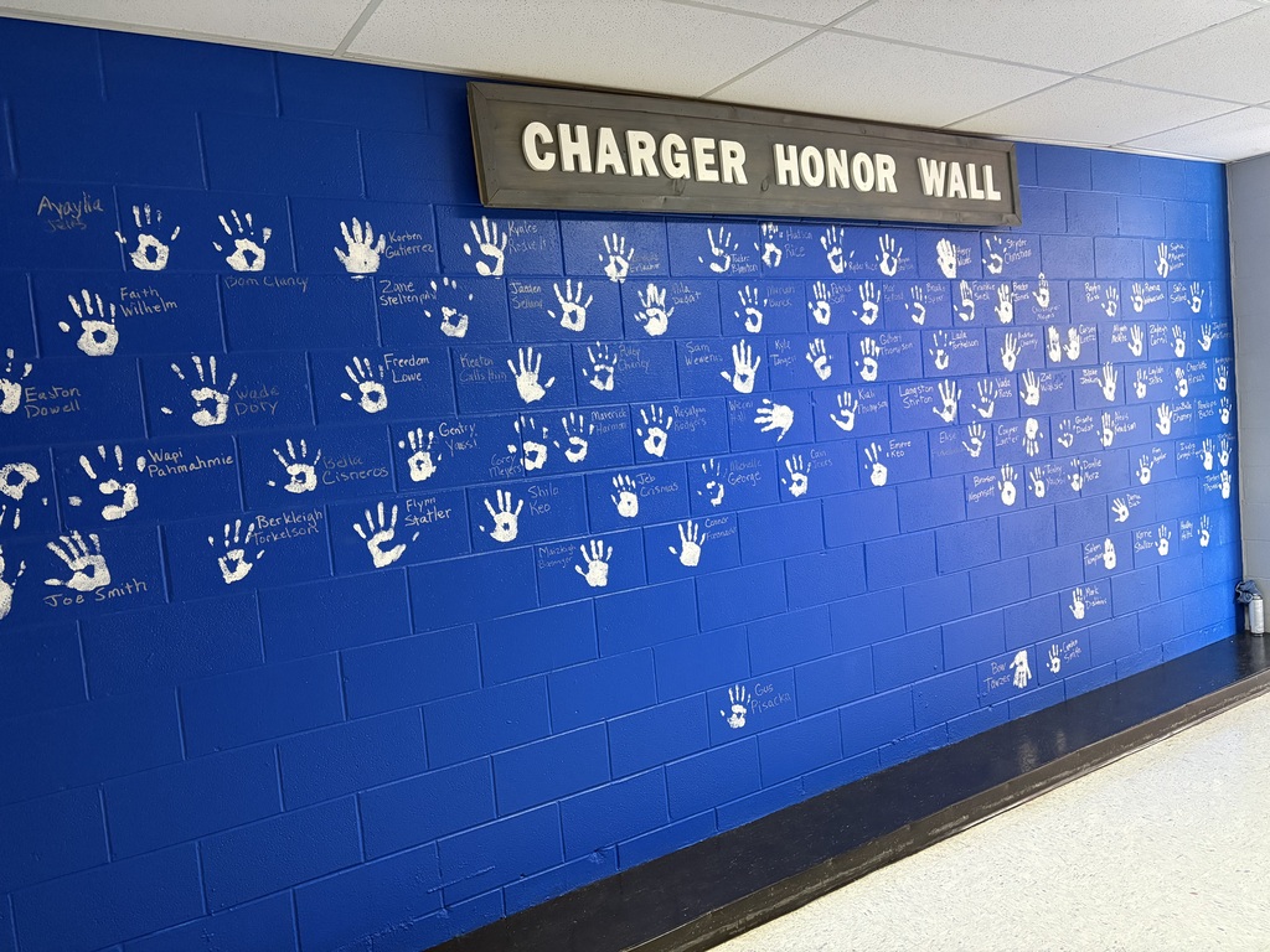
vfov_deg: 53.1
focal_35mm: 26
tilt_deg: -4.0
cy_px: 476
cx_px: 635
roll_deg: +5.3
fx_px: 954
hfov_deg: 67.3
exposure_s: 1/40
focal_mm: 5.96
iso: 400
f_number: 1.6
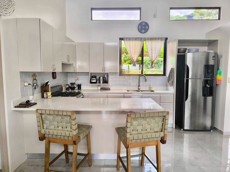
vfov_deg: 58.9
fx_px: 153
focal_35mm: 23
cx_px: 115
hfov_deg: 73.9
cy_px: 86
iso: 125
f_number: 1.65
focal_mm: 6.14
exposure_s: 1/100
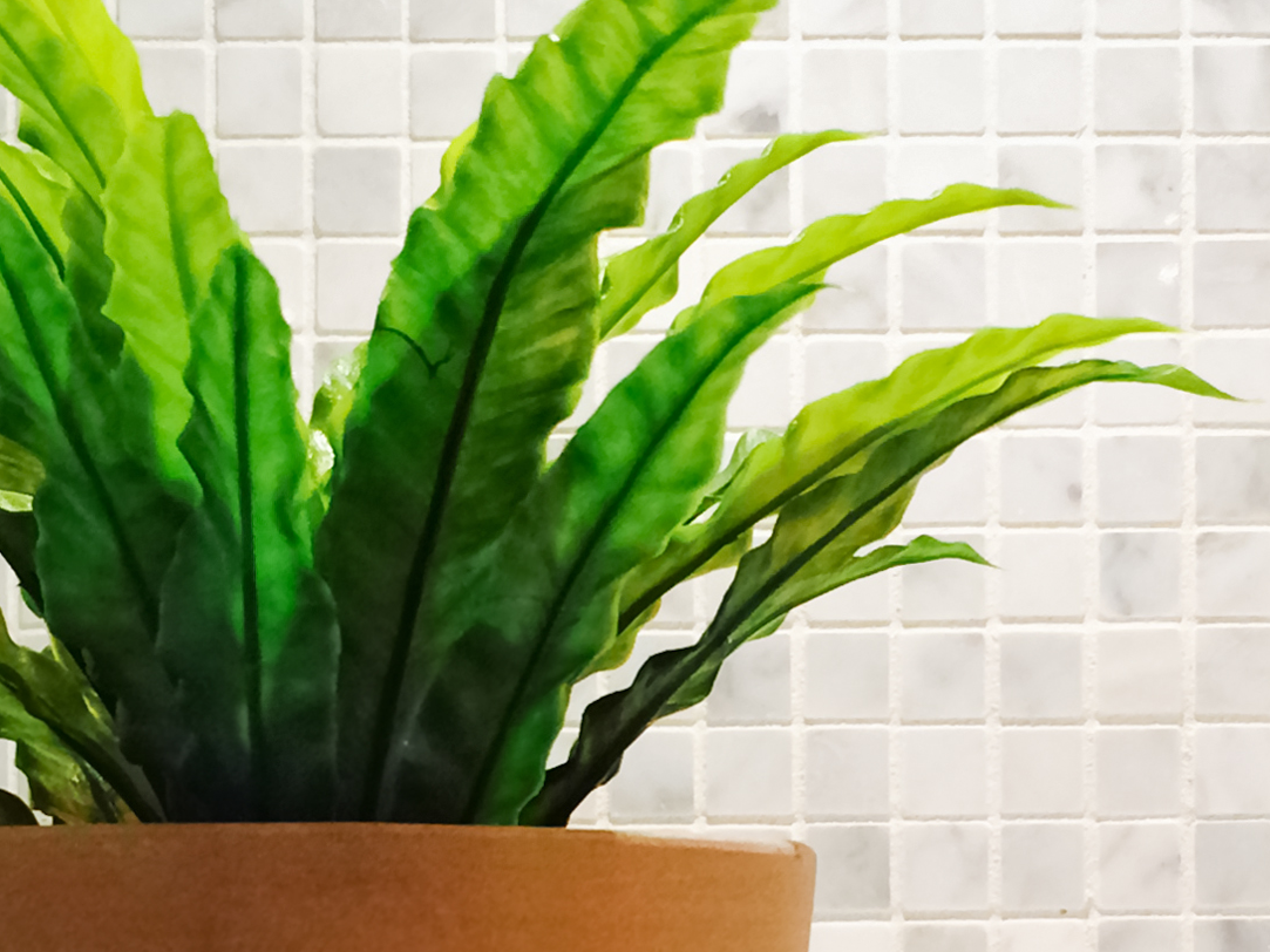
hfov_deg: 21.7
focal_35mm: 90
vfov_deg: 16.2
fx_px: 3302
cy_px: 879
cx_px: 871
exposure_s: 1/30
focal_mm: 4.12
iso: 50
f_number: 2.2
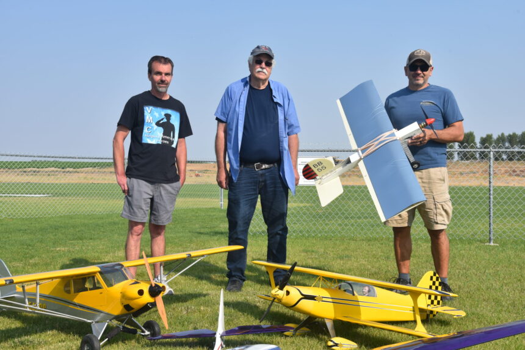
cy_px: 175
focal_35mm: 46
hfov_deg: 42.7
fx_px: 671
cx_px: 262
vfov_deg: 29.3
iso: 200
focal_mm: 46
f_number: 10
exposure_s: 1/400
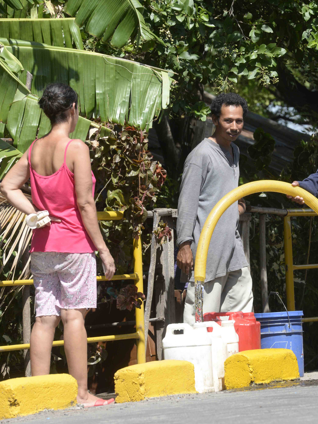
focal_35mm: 282
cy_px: 211
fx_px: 3454
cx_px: 224
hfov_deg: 5.3
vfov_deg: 7.0
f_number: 8
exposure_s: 1/1250
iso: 800
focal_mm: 195
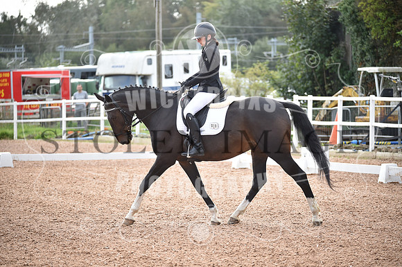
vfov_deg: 6.8
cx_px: 201
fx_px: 2230
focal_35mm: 200
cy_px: 134
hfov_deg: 10.3
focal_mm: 200
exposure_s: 1/1000
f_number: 5.3
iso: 1000
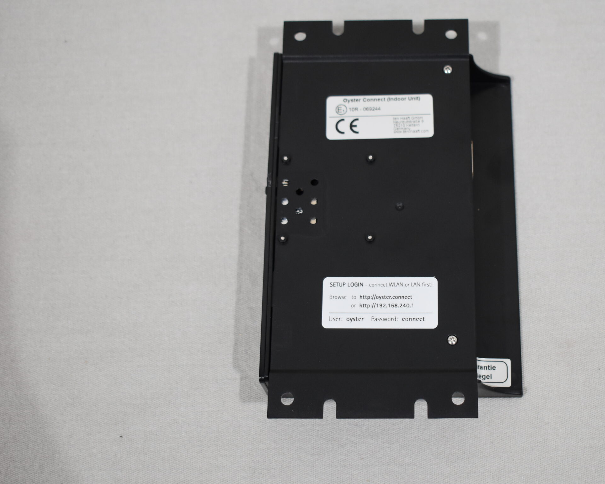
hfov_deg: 29.4
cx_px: 394
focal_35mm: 64
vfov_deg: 23.8
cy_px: 240
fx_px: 1146
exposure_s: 1/160
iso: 800
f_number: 4.5
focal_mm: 34
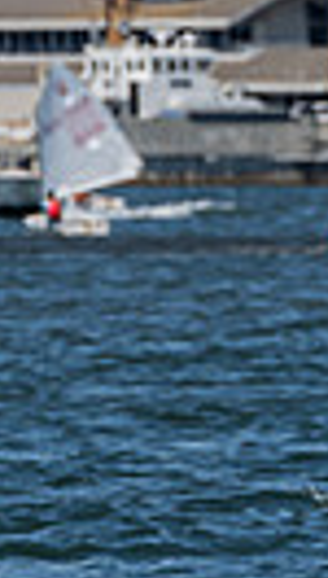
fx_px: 17646
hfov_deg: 1.1
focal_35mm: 1150
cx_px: -574
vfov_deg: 1.9
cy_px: 300
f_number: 8
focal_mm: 200
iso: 250
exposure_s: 1/1000
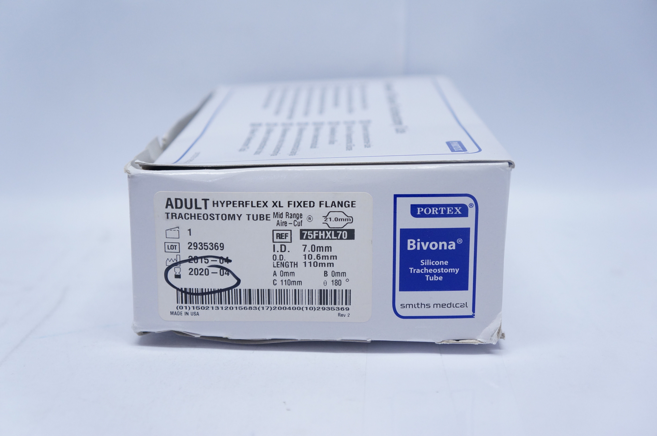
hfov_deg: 38.9
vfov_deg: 26.4
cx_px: 328
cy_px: 218
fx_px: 930
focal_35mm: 51
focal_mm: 34
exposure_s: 1/160
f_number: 4.5
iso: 800
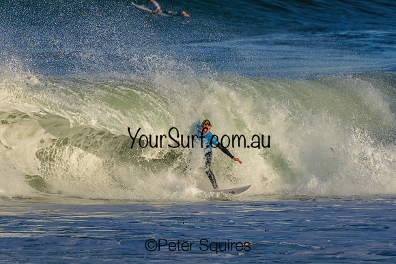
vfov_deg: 1.4
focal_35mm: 1000
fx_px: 11002
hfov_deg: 2.1
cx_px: 198
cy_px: 132
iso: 1000
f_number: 11
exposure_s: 1/3200
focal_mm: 1000
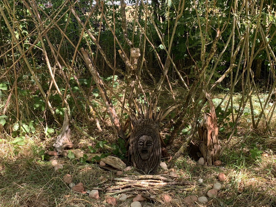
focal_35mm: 31
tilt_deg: -21.6
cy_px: 104
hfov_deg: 58.3
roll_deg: +3.1
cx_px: 147
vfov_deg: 45.5
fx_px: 247
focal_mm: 4.25
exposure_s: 1/122
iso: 32
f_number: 1.8
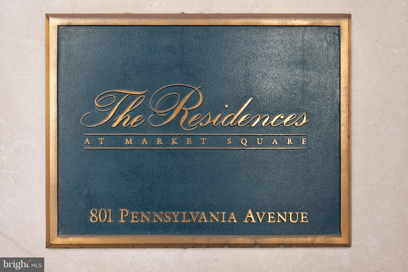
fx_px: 397
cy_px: 136
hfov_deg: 54.4
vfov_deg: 37.9
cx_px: 204
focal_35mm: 35
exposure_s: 1/125
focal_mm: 35
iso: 250
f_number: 4
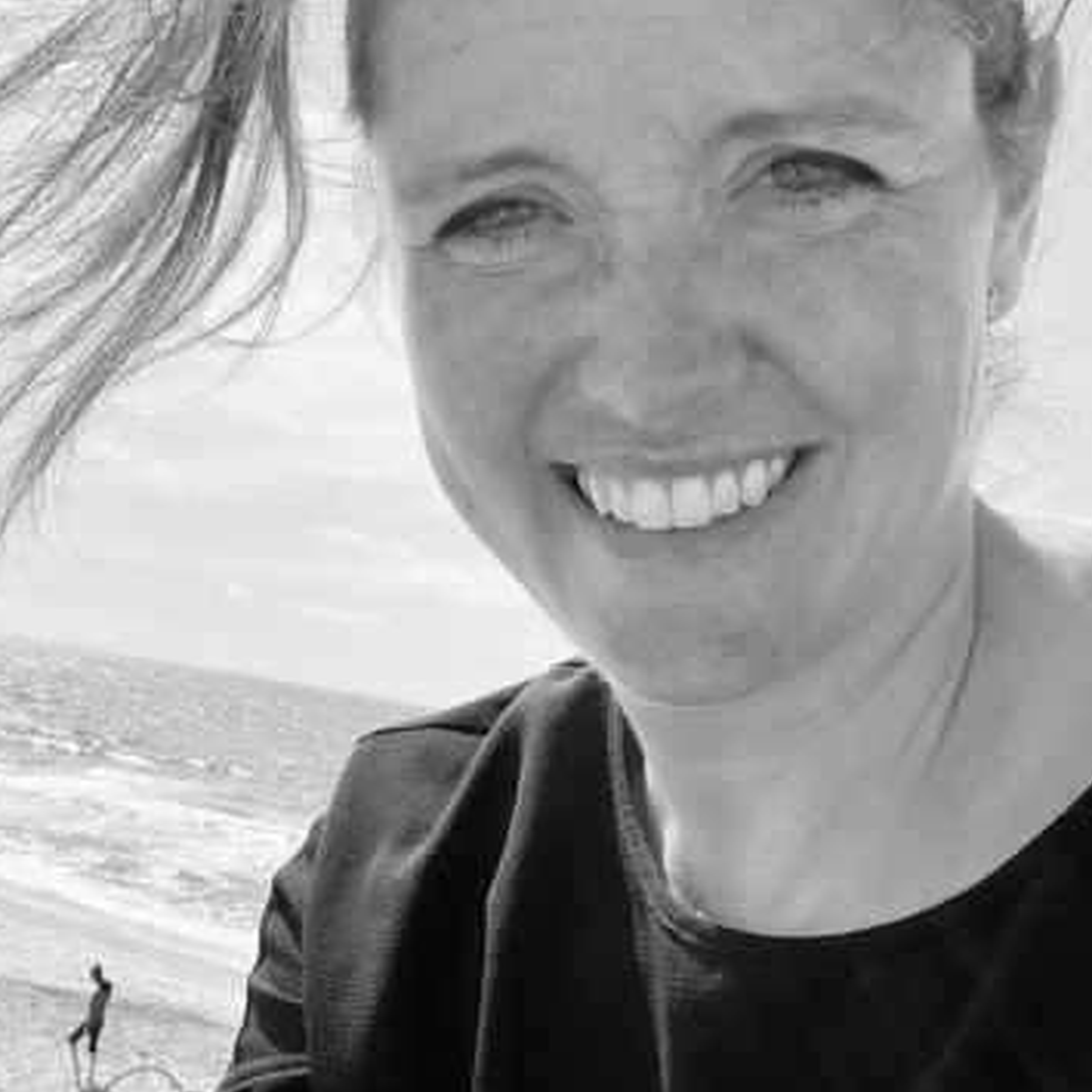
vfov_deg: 37.5
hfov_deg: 37.4
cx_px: 453
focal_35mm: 45
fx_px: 1606
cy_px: 497
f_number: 2.2
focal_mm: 2.71
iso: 32
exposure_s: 1/782
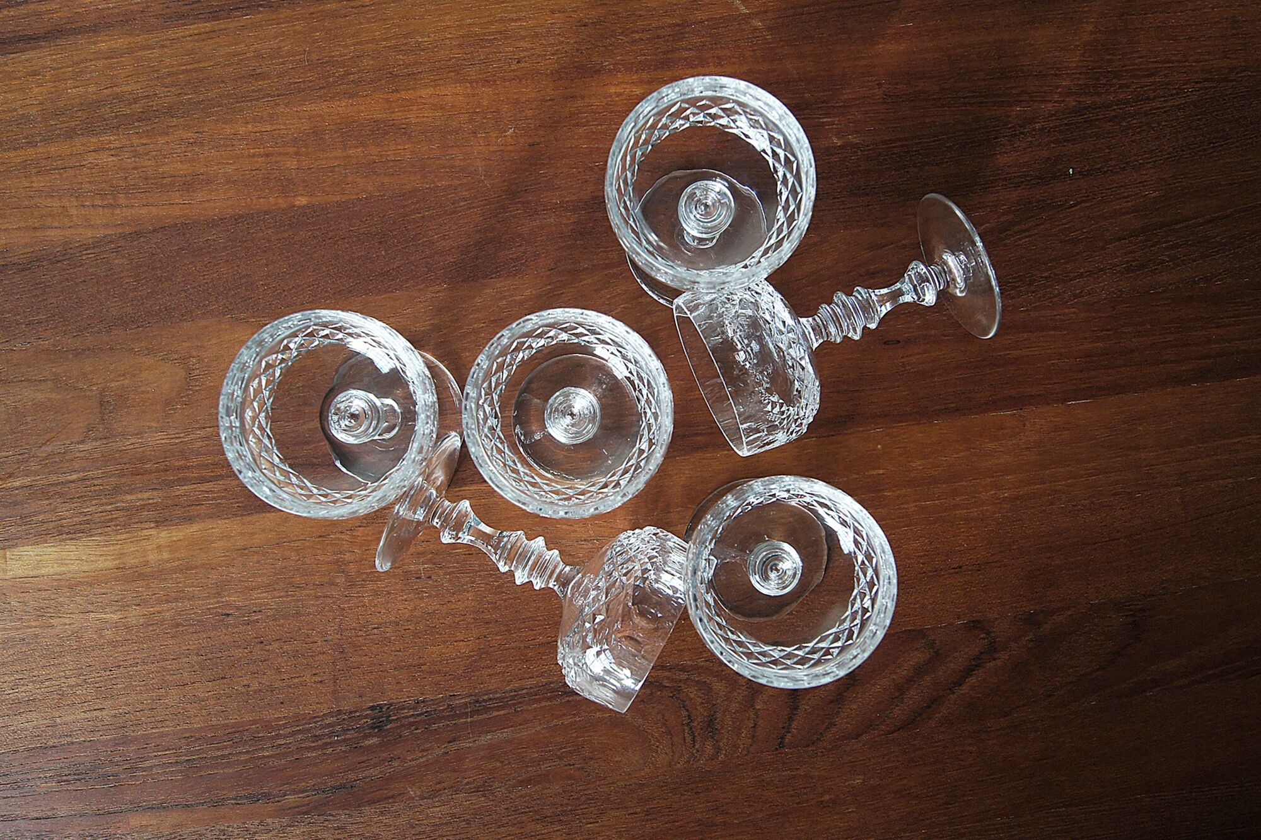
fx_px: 1051
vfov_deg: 43.6
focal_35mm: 30
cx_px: 630
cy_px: 420
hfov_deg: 61.9
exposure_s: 1/80
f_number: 5.6
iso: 400
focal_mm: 20
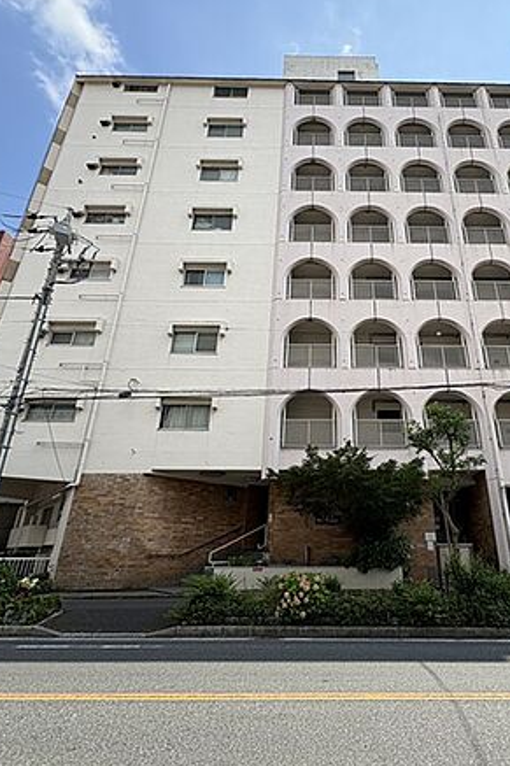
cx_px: 331
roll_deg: +0.5
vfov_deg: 84.0
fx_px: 425
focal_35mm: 20
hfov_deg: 60.7
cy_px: 379
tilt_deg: +23.9
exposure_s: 1/1063
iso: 40
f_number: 2.2
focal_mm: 2.22
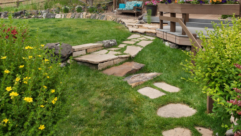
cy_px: 12
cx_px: 143
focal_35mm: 34
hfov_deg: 57.6
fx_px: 217
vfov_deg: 32.8
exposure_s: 1/30
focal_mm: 17
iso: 64
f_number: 8
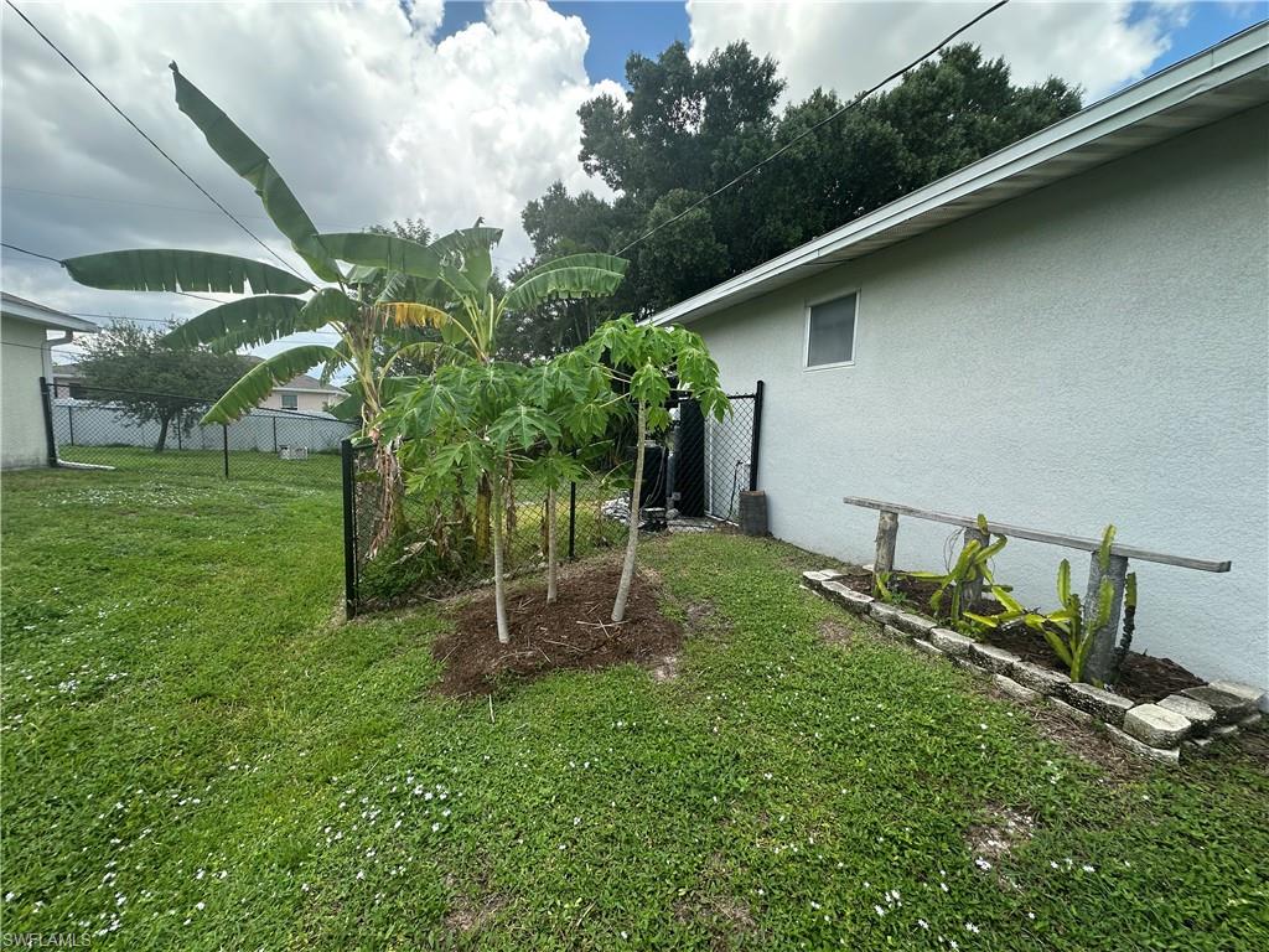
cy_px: 476
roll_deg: -2.7
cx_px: 634
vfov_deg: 85.7
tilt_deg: -6.0
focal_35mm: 14
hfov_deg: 102.1
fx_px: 513
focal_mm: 2.22
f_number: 2.2
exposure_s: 1/596
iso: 40
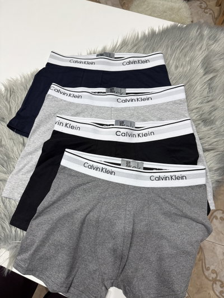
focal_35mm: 24
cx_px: 112
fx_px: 207
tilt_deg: -73.0
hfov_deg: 56.8
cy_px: 149
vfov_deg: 71.6
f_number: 1.78
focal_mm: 6.76
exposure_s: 1/100
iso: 200
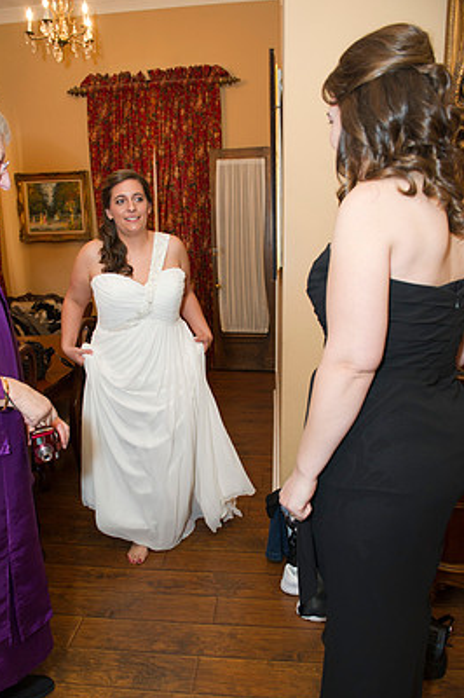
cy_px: 386
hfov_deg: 47.8
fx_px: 523
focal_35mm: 27
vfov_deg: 67.2
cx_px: 208
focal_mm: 24
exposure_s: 1/100
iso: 800
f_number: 4
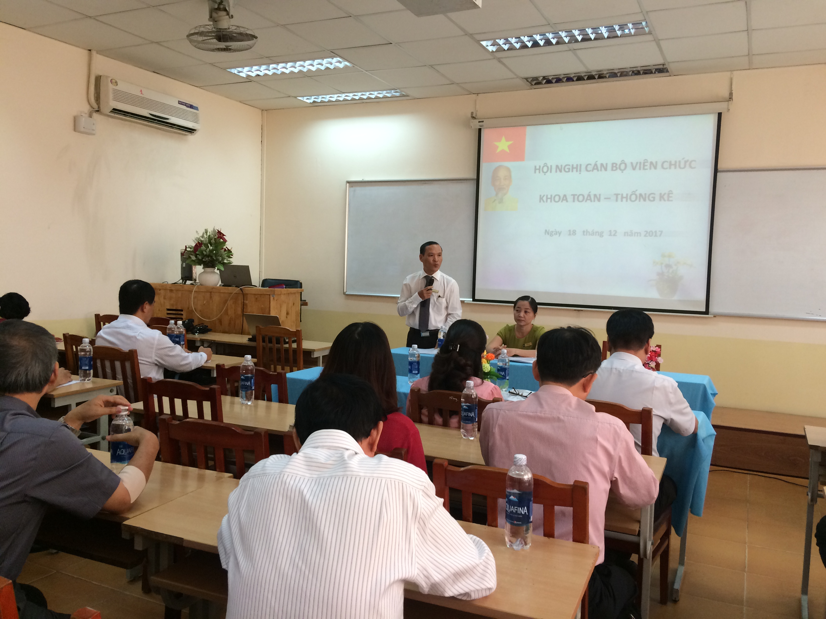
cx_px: 413
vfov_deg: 48.2
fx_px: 692
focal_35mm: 29
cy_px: 310
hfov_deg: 61.7
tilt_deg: -4.7
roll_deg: -1.9
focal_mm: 4.15
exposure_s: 1/33
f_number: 2.2
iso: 50
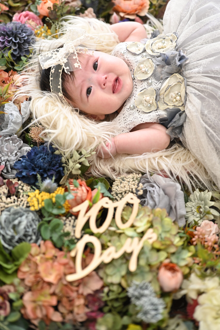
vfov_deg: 39.6
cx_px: 110
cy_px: 165
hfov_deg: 27.0
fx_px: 459
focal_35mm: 50
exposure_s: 1/125
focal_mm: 50
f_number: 2
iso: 250
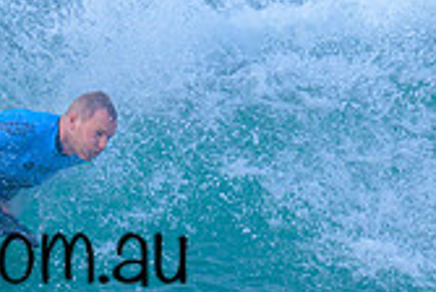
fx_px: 46286
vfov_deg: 0.4
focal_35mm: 3815
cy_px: 228
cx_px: -47
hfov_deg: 0.5
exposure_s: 1/2000
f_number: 6.3
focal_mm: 800
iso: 640
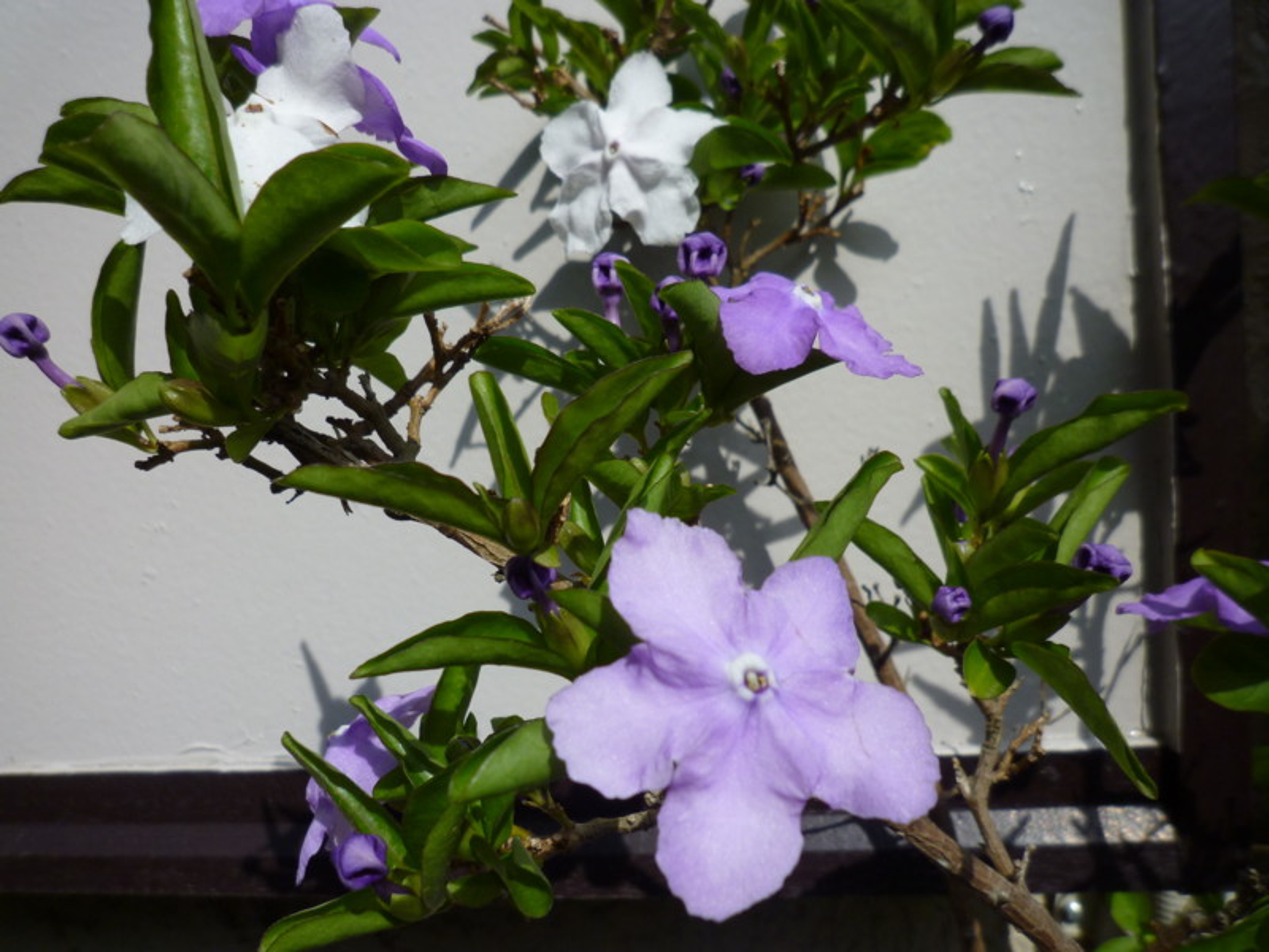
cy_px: 476
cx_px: 634
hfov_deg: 69.4
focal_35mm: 25
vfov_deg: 54.9
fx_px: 916
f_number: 4
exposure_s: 1/800
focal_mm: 4.4
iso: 80
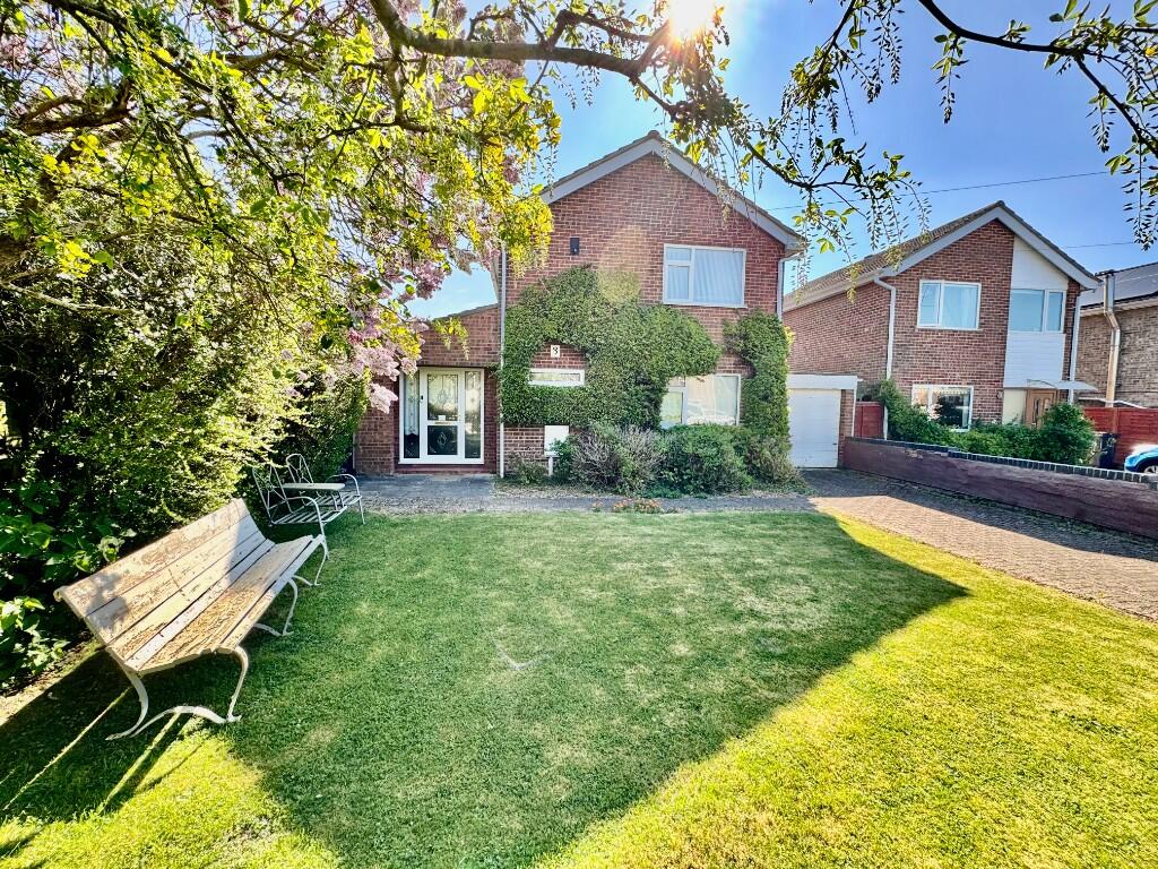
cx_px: 579
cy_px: 434
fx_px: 468
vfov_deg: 85.7
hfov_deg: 102.1
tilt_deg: -4.2
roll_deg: -0.4
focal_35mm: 14
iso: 40
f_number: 2.2
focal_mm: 2.22
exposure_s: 1/211
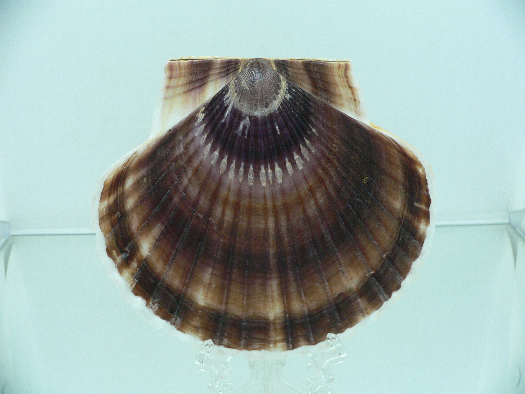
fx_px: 531
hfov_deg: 52.6
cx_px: 262
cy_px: 197
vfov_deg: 40.7
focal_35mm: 35
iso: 200
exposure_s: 1/60
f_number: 2.8
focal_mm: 4.6
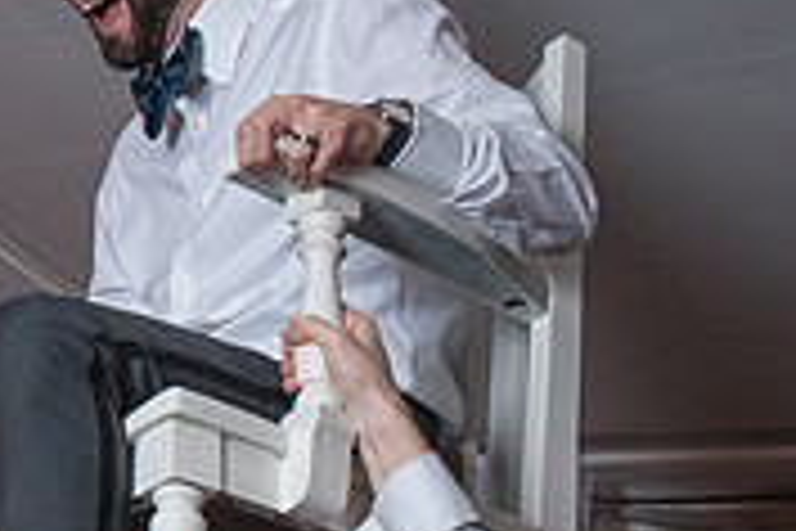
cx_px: -171
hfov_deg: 14.9
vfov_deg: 10.3
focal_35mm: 133
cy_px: 479
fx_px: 2941
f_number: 5.6
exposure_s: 1/200
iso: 2000
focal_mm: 35
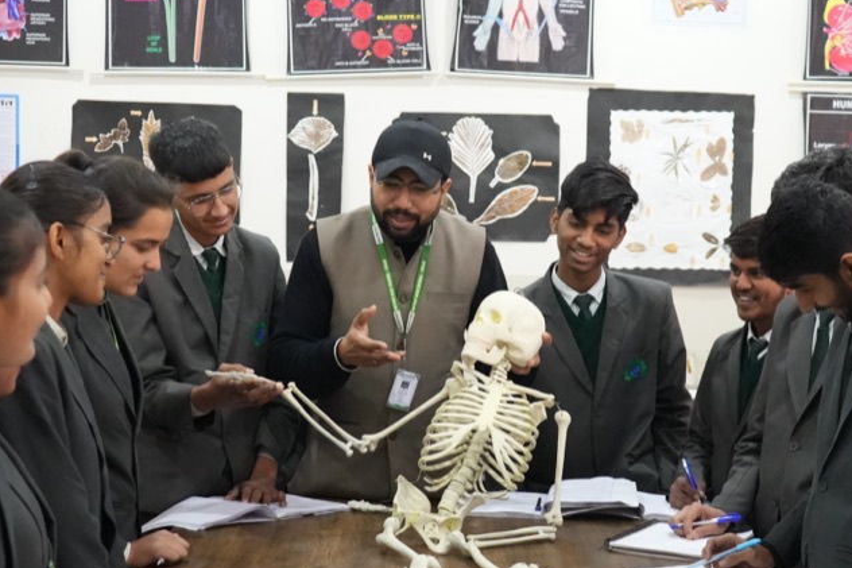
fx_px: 1467
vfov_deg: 21.8
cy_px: 364
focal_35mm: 62
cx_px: 466
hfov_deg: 32.4
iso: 10000
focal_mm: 28
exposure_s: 1/200
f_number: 3.5
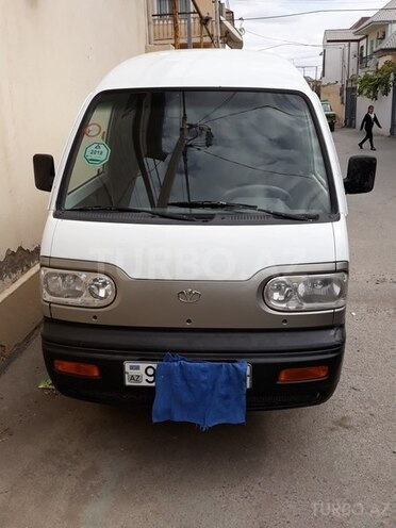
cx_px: 198
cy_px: 264
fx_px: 412
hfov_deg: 51.4
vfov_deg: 65.3
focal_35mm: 27
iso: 40
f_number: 1.7
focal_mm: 3.71
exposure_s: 1/1395
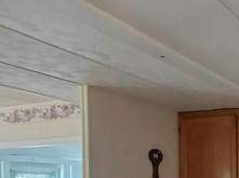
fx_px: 400
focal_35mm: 58
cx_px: 268
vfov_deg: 23.8
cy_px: 187
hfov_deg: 29.7
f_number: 2.2
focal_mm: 1.64
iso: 160
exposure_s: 1/60.2
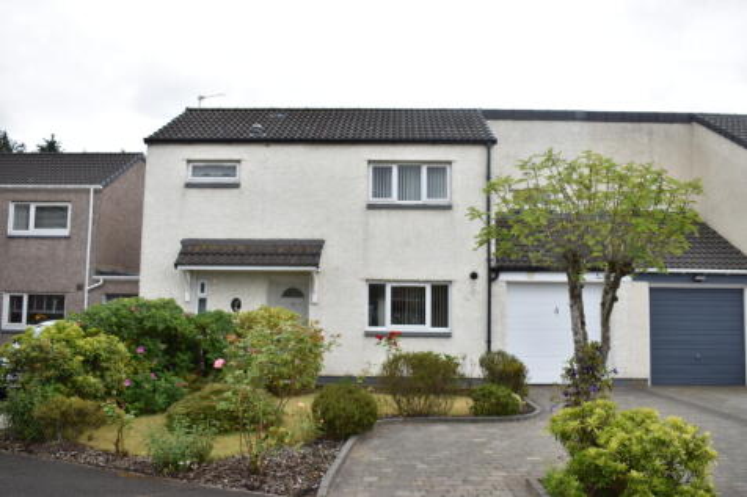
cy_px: 248
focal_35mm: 32
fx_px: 653
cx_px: 374
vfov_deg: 41.7
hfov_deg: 59.5
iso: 100
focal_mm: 21
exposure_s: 1/320
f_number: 5
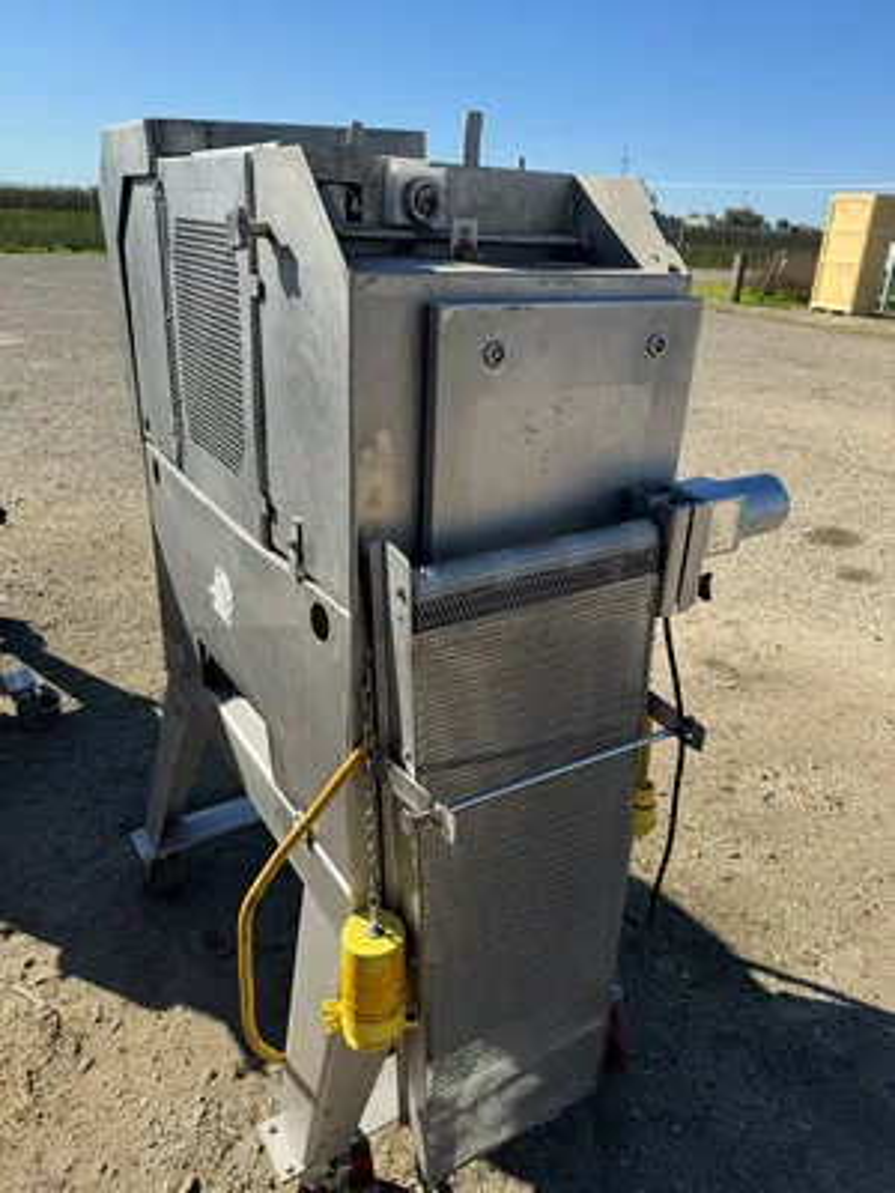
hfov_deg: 56.8
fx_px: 827
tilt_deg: -23.4
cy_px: 596
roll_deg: -1.6
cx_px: 448
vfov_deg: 71.6
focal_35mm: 24
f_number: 1.78
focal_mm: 6.86
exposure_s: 1/3413
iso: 80
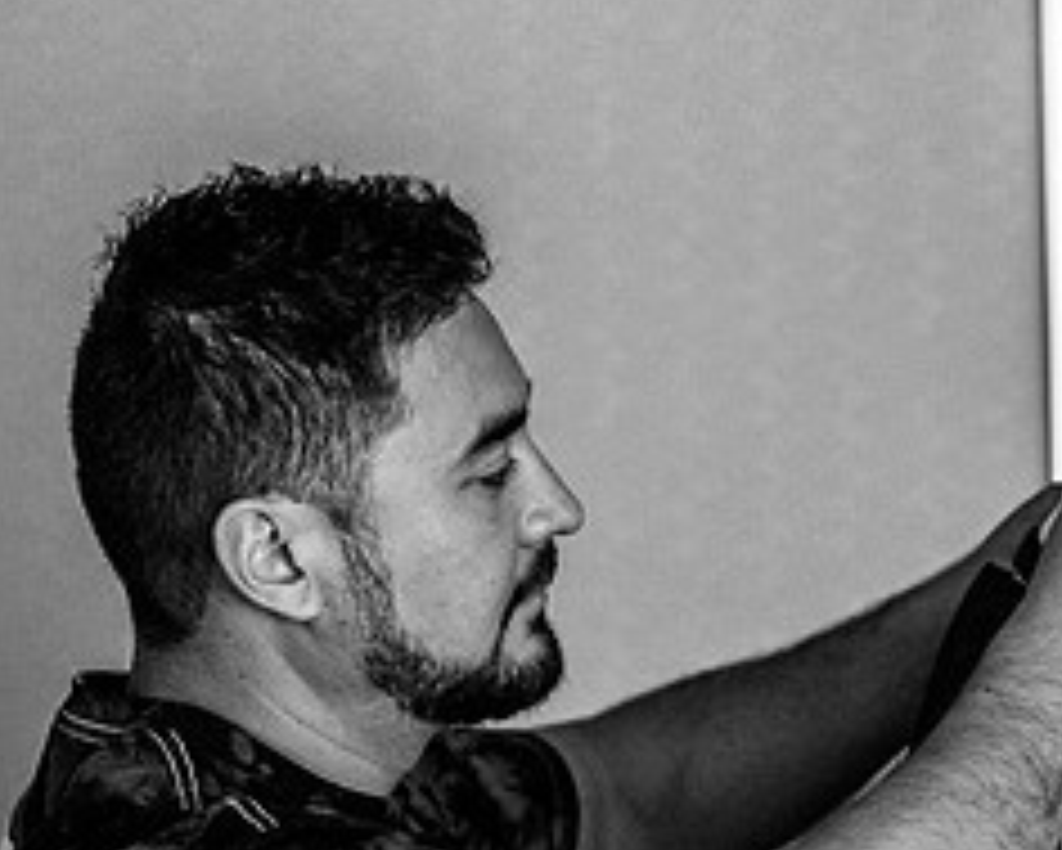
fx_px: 7609
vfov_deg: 6.4
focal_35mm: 242
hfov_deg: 7.9
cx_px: 1080
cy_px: 724
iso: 2000
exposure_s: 1/400
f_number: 4
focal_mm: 105
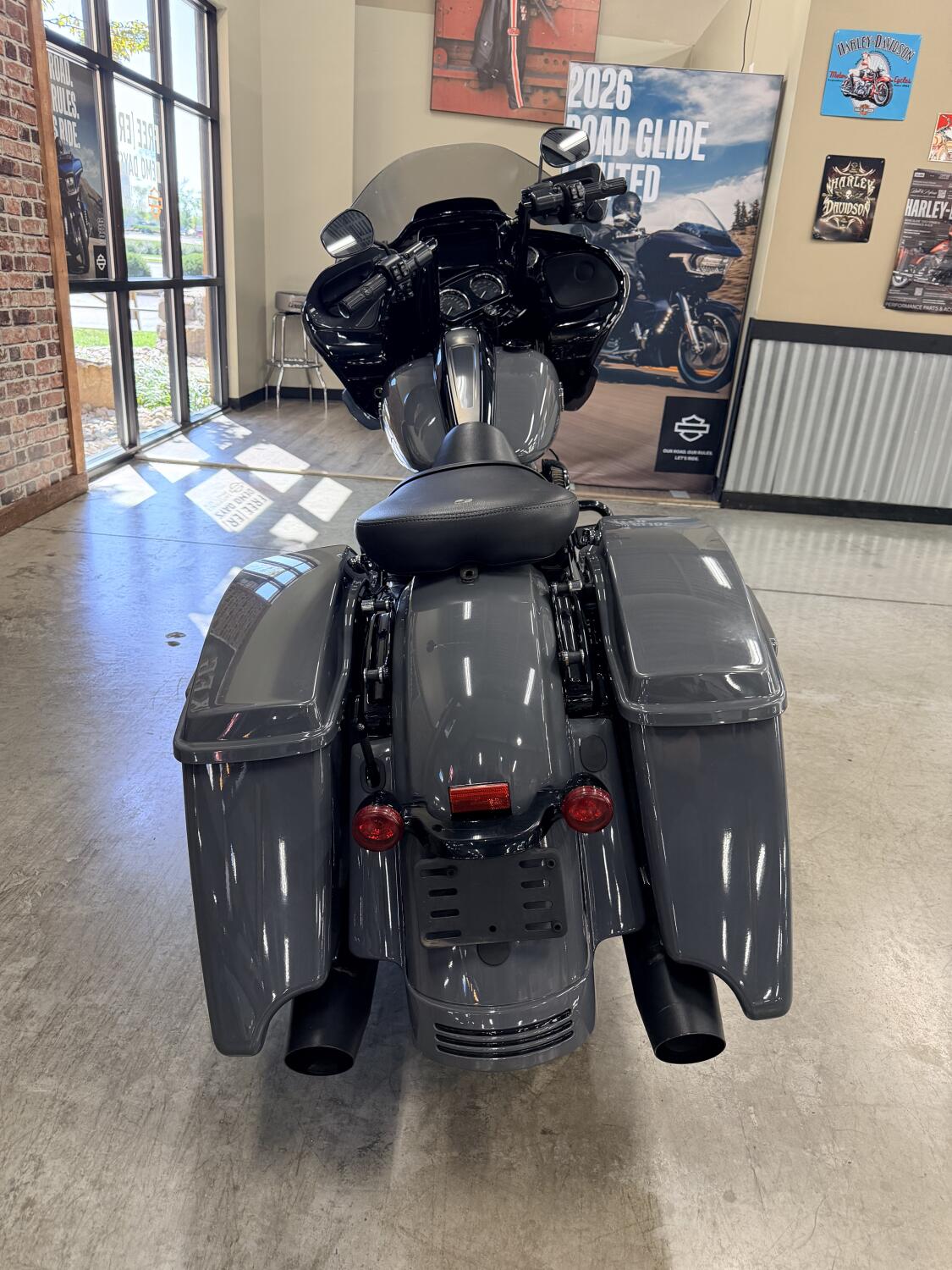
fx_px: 880
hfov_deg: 56.8
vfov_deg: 71.6
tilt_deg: -22.9
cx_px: 476
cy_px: 635
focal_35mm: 24
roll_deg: -4.4
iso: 320
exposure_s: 1/120
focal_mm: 6.76
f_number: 1.78
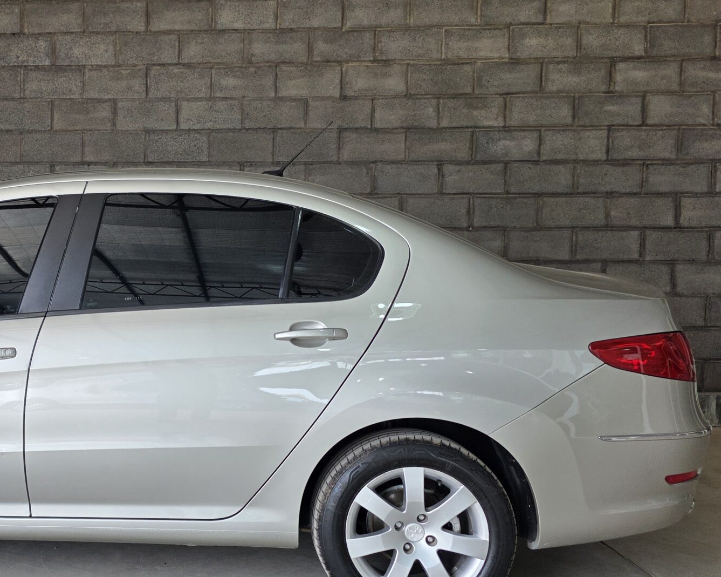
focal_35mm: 43
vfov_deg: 34.9
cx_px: 66
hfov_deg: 39.6
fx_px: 917
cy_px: 284
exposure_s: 1/180
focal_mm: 6.3
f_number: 1.7
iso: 50
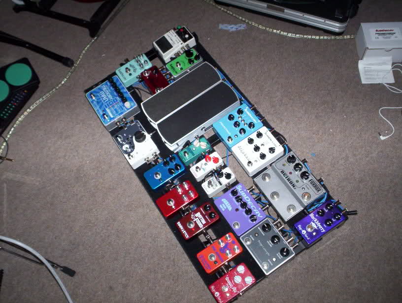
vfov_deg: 37.9
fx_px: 442
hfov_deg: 48.9
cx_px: 201
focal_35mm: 38
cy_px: 152
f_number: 4.5
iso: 140
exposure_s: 1/60
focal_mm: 4.99
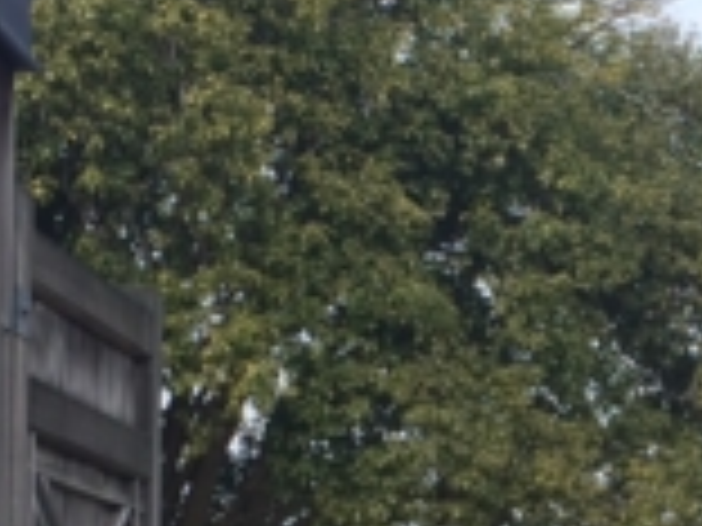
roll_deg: +0.4
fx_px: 2413
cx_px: 644
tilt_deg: +4.1
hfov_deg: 16.3
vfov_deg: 12.3
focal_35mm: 119
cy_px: 566
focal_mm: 4.15
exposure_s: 1/912
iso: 32
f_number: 2.2
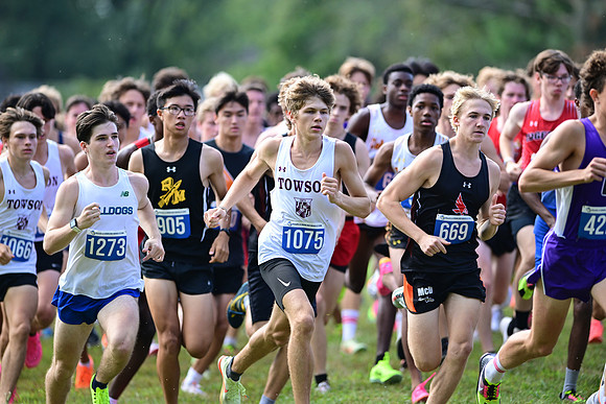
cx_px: 303
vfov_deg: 4.6
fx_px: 5051
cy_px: 202
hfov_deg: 6.9
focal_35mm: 300
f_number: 2.8
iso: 560
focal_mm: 300
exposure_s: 1/2000
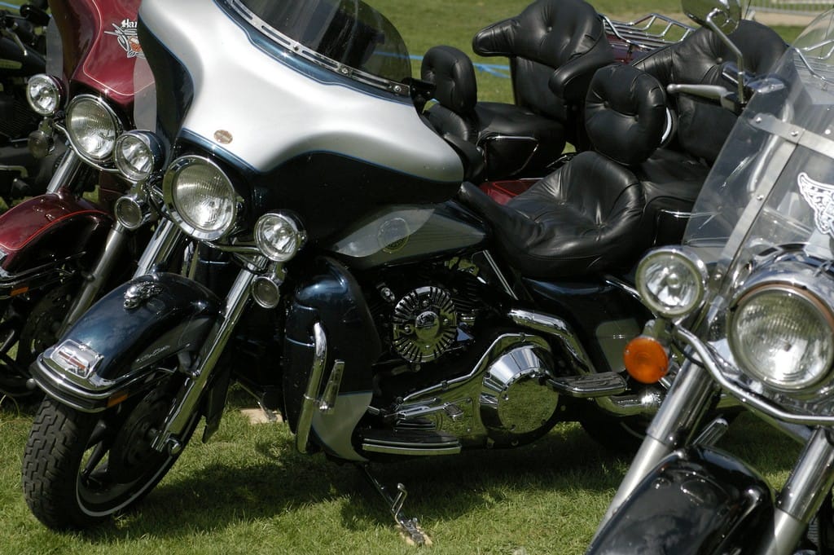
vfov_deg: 15.2
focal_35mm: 90
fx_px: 2083
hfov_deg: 22.6
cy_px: 278
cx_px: 417
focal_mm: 60
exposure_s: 1/4000
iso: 800
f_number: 5
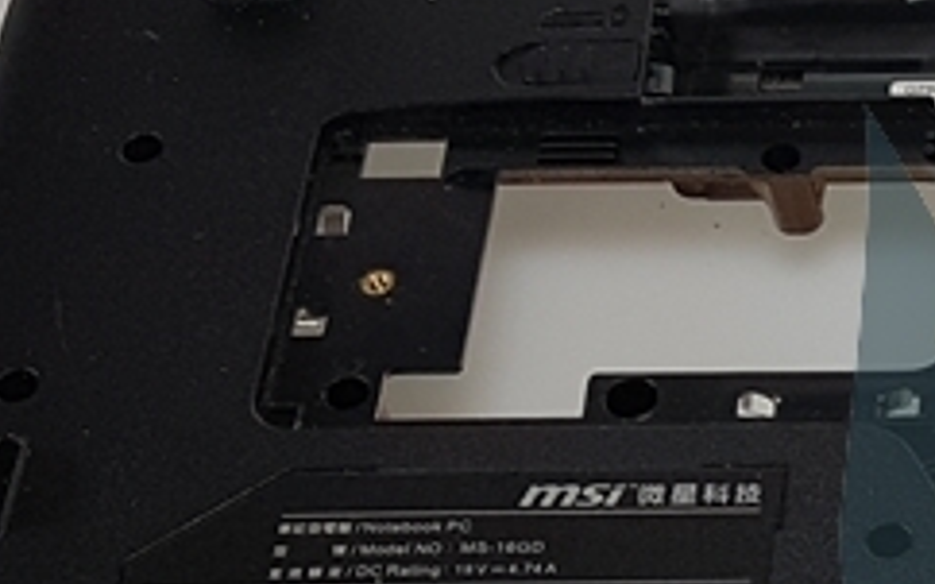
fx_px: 2929
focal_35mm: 115
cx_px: 1534
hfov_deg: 16.1
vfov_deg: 11.1
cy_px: 789
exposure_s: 1/121
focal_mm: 4.2
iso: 40
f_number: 1.7
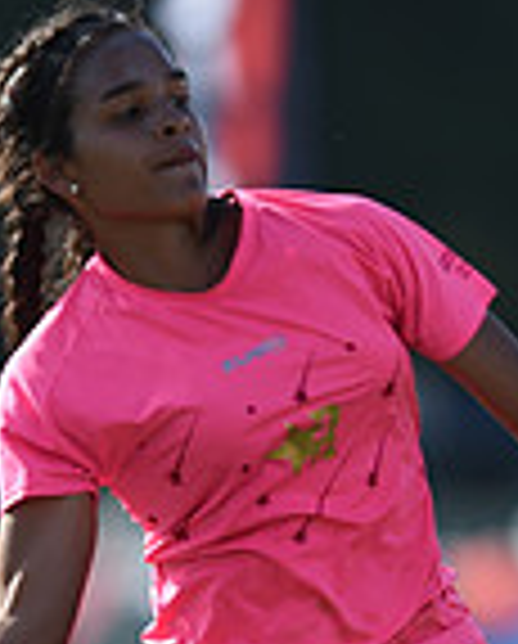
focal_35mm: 1519
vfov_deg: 1.3
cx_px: 324
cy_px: 610
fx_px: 29017
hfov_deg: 1.0
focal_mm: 400
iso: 100
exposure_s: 1/1000
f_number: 2.8
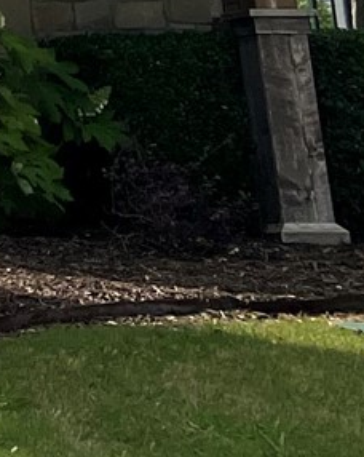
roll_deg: -0.9
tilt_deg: +14.0
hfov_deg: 6.9
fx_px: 2456
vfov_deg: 9.9
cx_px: -993
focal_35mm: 182
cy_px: -438
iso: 50
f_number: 1.5
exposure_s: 1/8696
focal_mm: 5.7
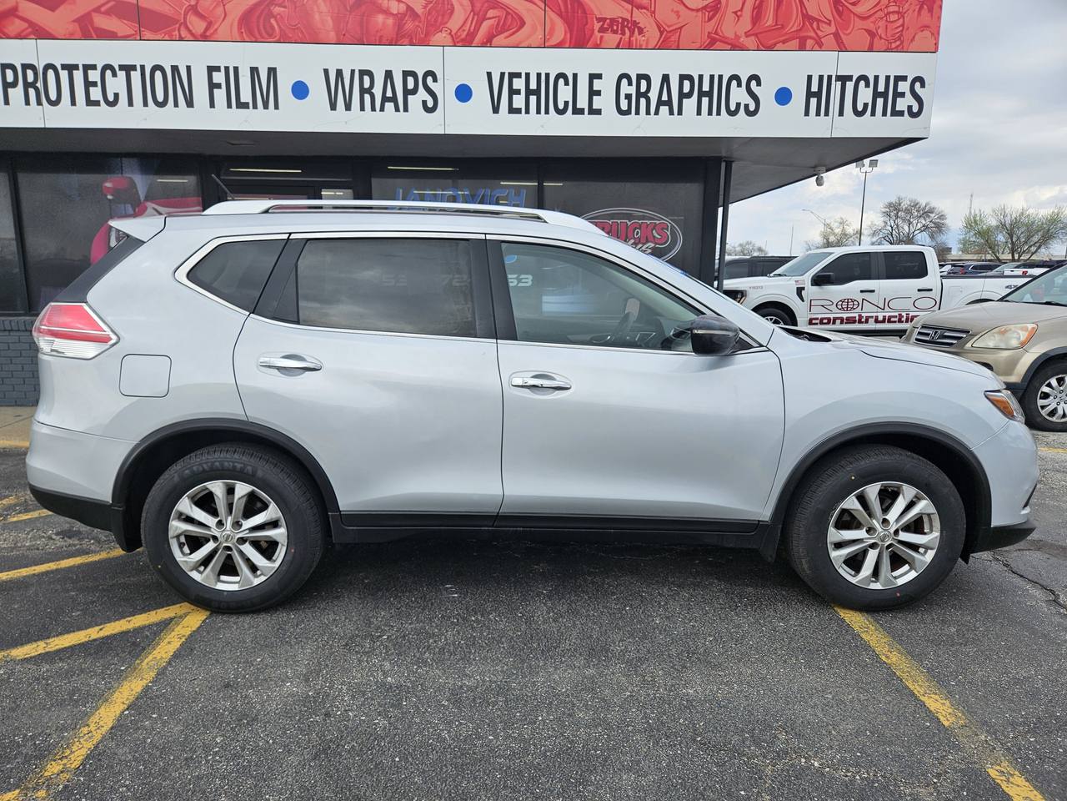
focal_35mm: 23
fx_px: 709
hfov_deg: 73.9
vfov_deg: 58.9
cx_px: 534
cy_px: 400
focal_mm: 5.4
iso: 25
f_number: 1.8
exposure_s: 1/1093
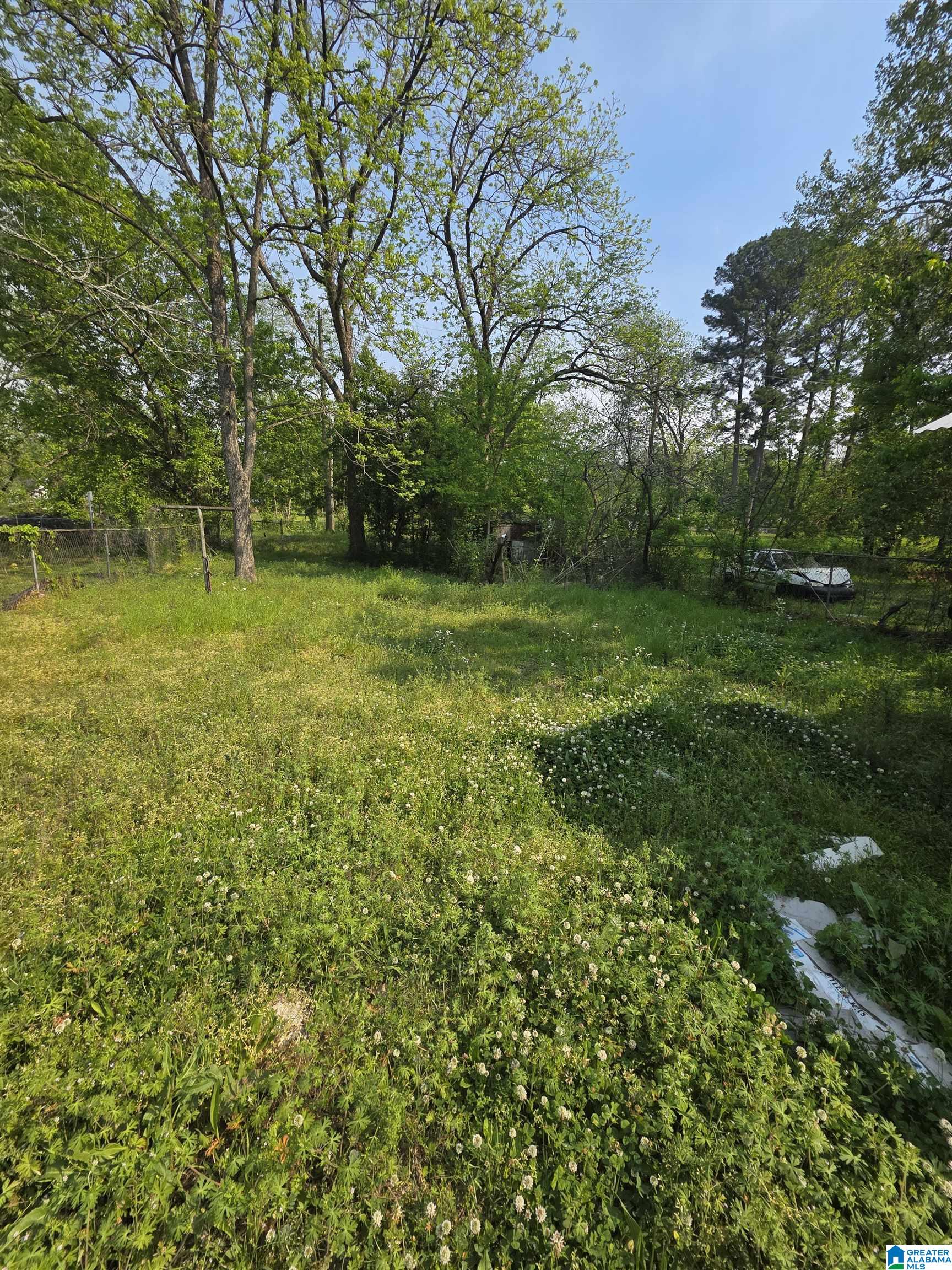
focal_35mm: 13
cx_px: 476
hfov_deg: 89.9
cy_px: 635
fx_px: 477
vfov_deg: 106.2
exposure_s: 1/2000
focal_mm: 2.2
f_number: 1.9
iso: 50
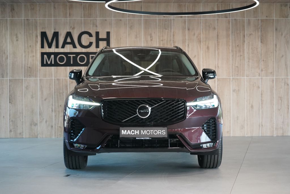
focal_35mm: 68
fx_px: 548
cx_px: 145
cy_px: 97
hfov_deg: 29.7
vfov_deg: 20.0
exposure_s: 1/160
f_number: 5.6
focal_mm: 68
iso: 5000
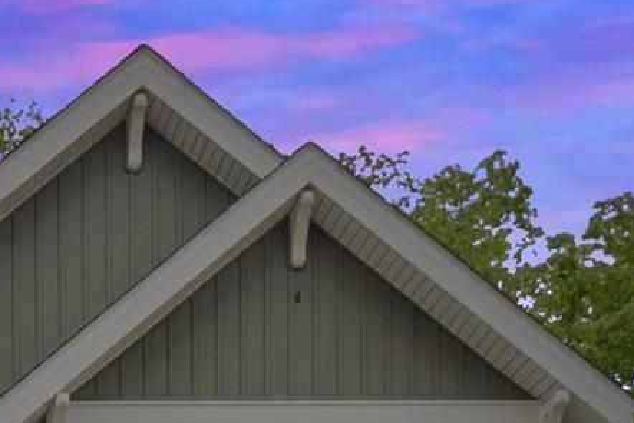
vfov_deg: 10.7
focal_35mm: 123
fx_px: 2167
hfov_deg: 15.7
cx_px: -218
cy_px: 665
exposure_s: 1/400
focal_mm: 17
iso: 400
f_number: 8
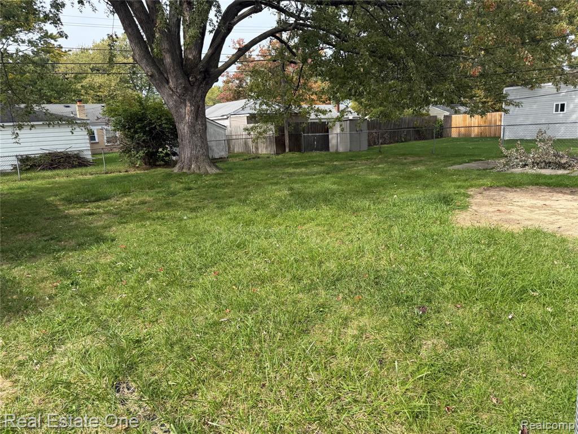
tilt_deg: -10.1
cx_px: 289
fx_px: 401
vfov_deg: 56.8
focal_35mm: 24
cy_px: 217
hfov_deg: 71.6
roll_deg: +3.2
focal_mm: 6.76
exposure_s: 1/1812
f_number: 1.78
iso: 100
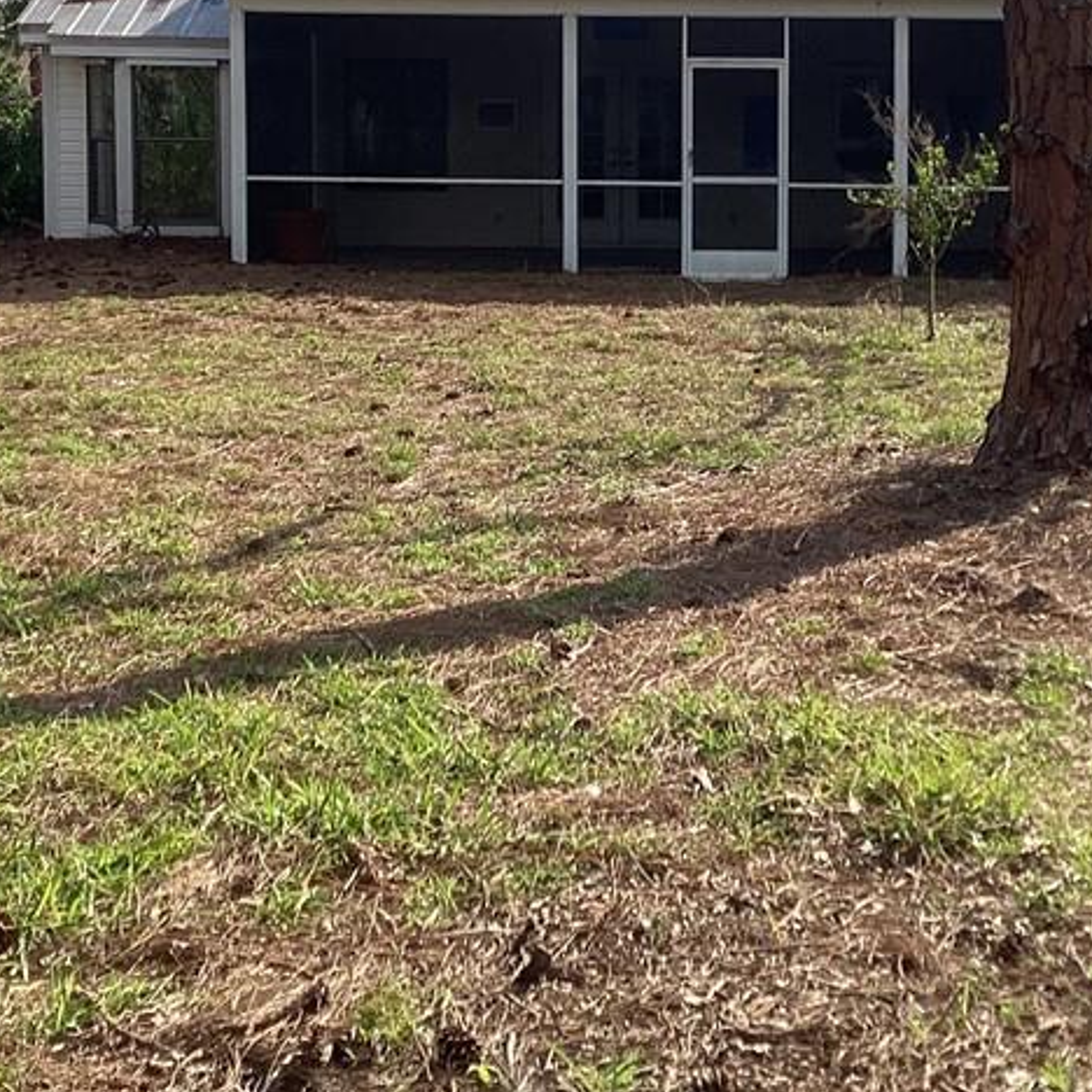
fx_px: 2141
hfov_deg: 28.4
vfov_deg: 28.1
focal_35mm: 60
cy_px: 245
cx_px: 751
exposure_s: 1/1431
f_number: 2.4
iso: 25
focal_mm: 3.3
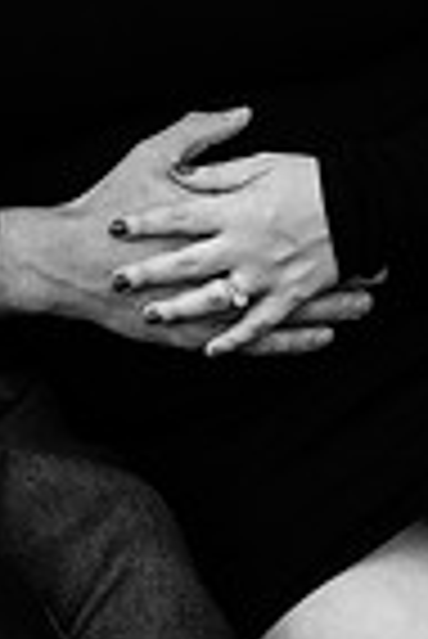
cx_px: -61
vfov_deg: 11.0
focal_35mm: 183
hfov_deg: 7.5
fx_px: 3255
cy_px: -122
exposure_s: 1/200
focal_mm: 58
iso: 400
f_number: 3.2
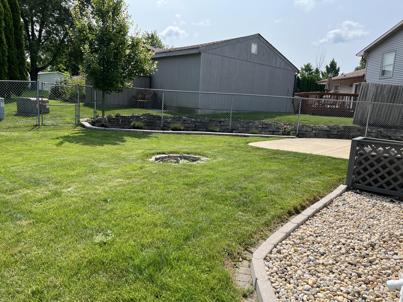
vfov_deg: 53.1
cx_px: 202
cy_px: 151
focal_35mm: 26
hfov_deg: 67.3
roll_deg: -3.6
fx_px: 303
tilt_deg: -8.2
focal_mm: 5.7
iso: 50
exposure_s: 1/2994
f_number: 1.5
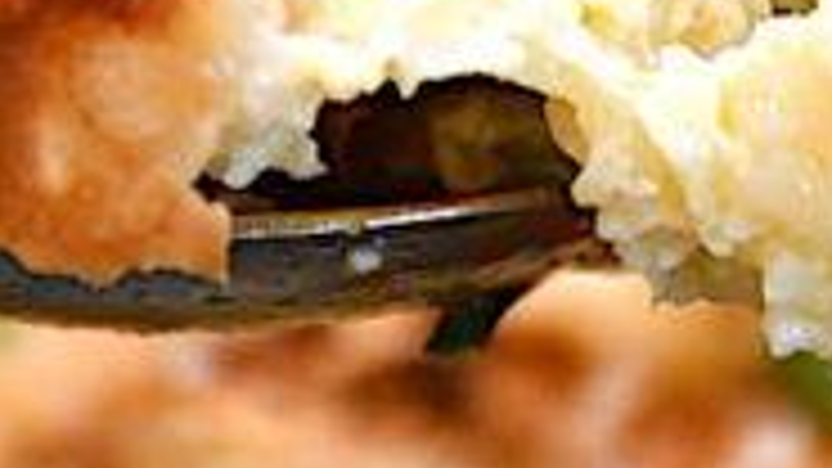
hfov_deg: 3.5
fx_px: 13500
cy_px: -284
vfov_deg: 2.0
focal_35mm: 612
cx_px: 463
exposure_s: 1/60
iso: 900
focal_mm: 100
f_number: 5.6
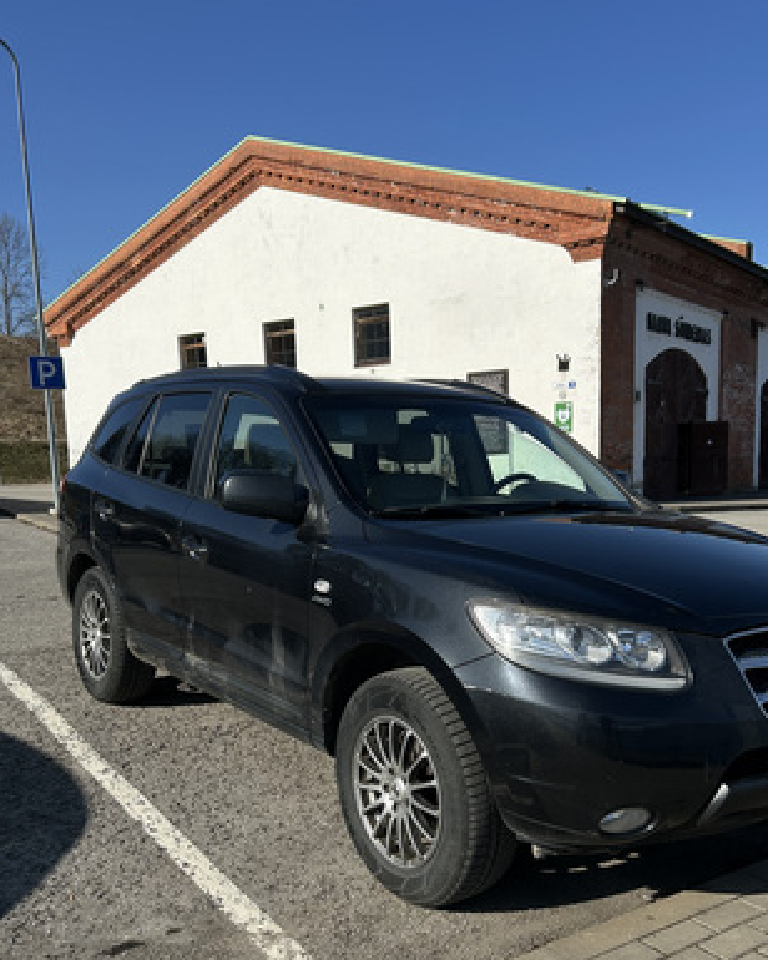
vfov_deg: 53.5
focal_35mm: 33
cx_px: 433
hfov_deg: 44.5
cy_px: 608
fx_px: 938
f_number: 1.5
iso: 50
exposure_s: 1/6579
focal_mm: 5.7
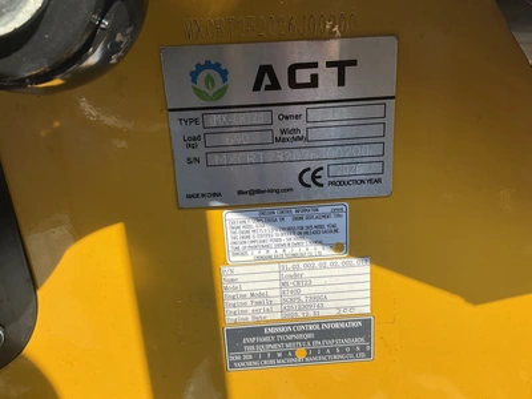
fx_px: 446
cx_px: 266
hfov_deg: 61.7
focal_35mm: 29
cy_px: 200
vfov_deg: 48.2
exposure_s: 1/586
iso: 25
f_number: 1.8
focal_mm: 3
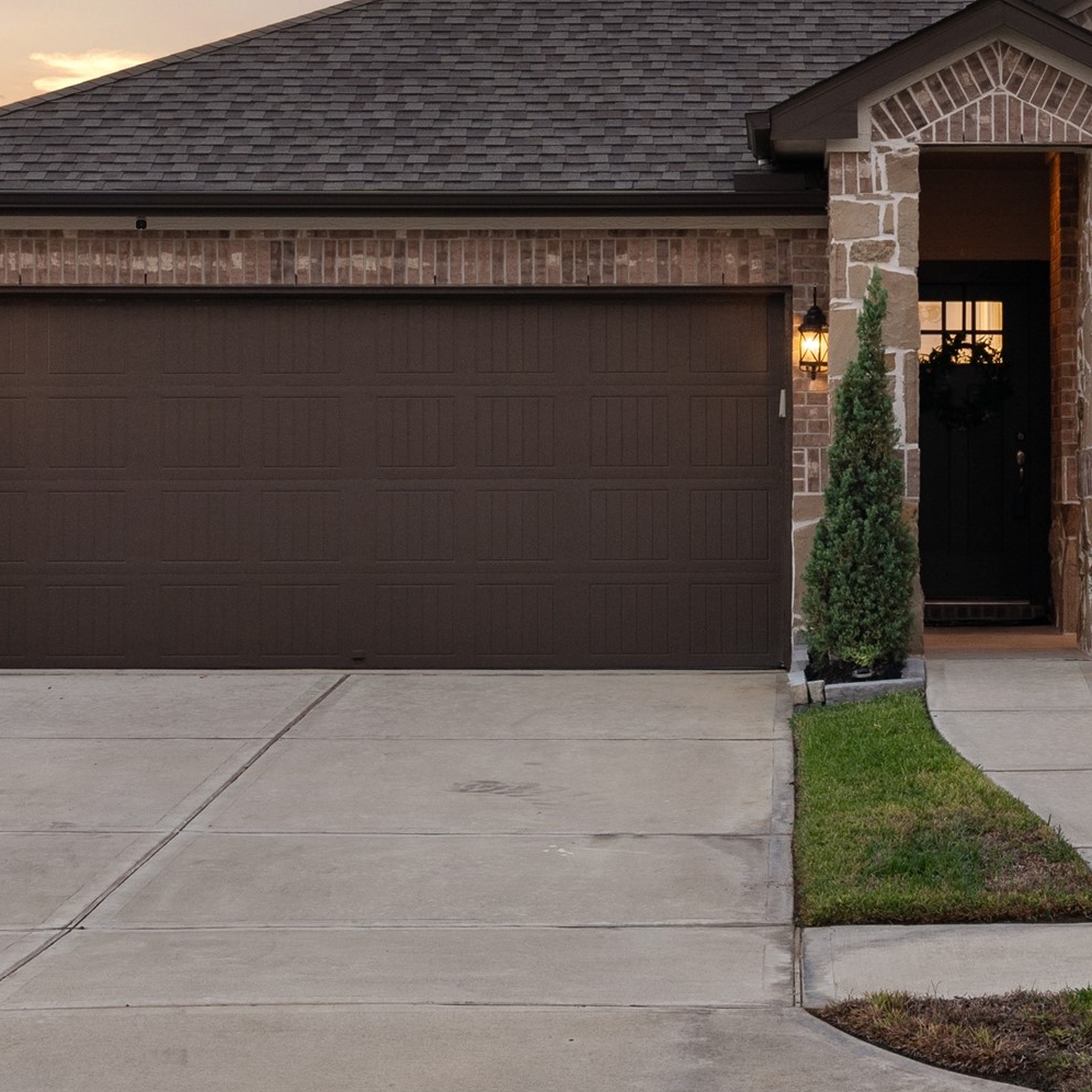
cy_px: 311
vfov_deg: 19.4
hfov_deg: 19.4
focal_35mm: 89
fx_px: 3176
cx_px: 772
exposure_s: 1/4
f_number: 9
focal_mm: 32
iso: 320
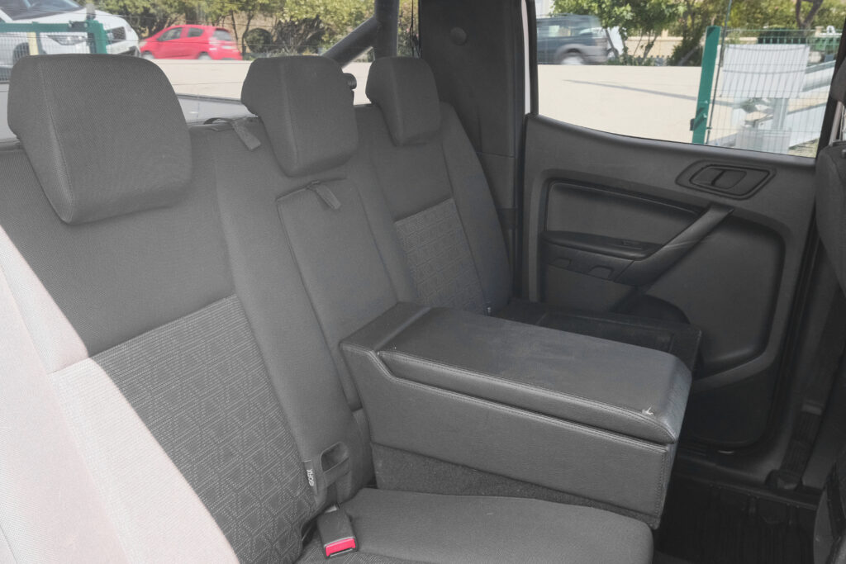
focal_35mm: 29
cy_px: 282
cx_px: 423
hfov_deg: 63.7
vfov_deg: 45.0
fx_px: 682
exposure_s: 1/50
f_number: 9
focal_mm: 19.2
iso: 2000
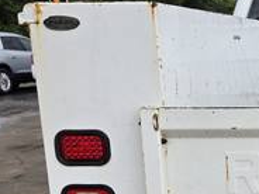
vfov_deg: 18.2
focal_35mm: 80
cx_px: 370
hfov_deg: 21.2
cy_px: 162
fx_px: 599
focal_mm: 5.4
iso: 25
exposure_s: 1/235
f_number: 1.8
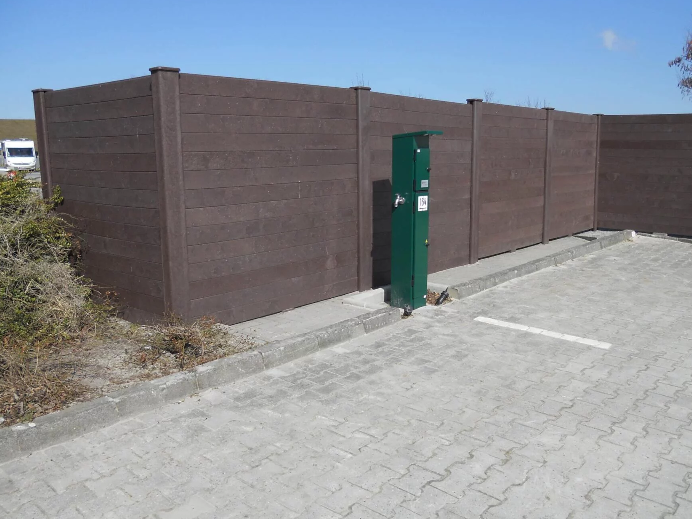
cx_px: 351
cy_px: 251
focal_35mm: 32
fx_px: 640
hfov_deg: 56.8
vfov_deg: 44.2
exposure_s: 1/1000
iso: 80
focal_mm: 4.9
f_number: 3.2
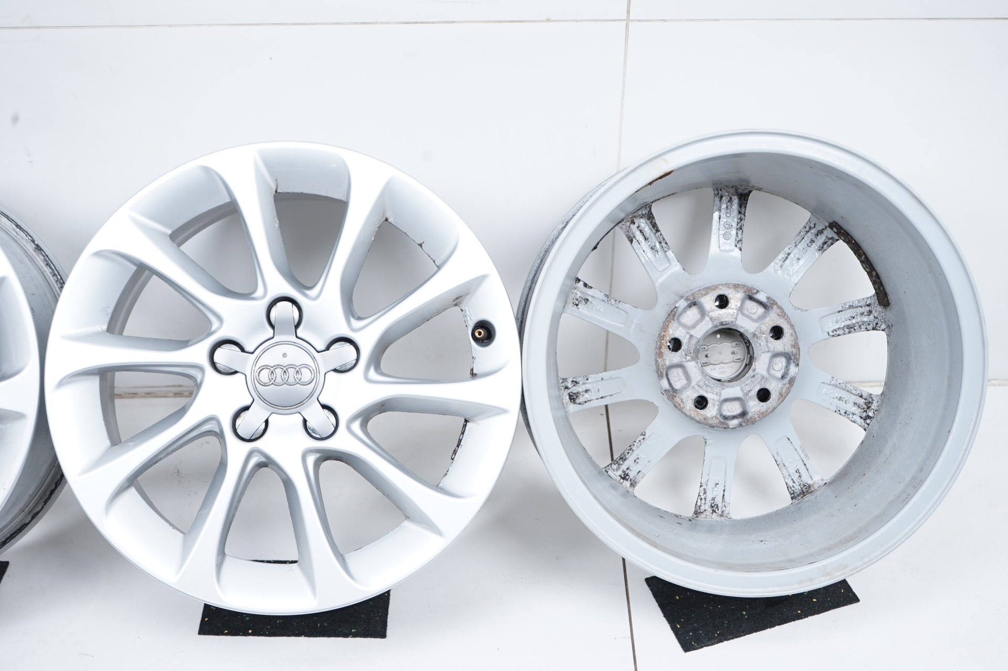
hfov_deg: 40.4
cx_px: 504
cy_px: 336
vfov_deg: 27.5
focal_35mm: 49
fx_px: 1371
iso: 250
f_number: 7.1
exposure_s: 1/125
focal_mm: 49
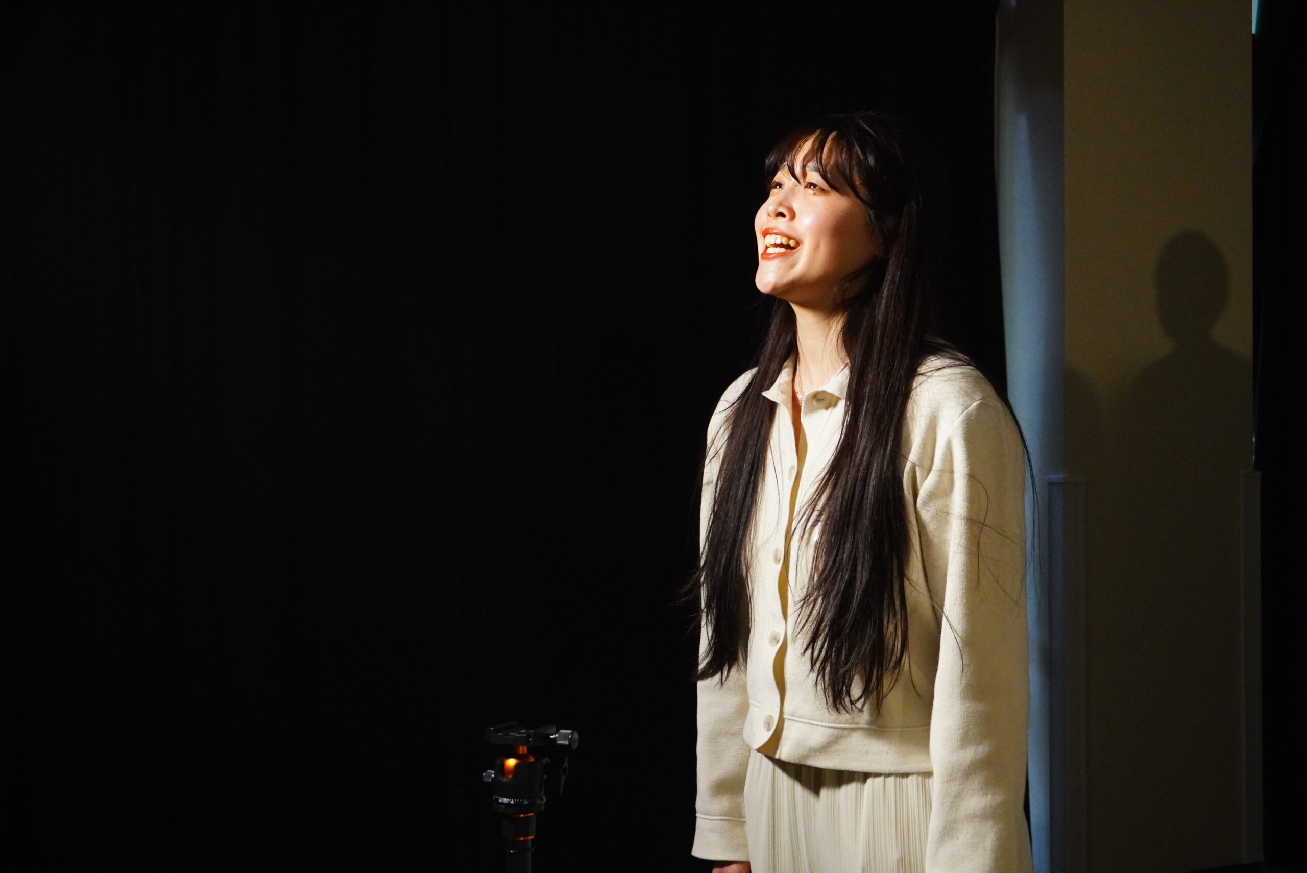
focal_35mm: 56
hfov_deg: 35.9
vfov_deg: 24.4
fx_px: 2016
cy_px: 436
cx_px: 654
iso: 4000
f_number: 5.6
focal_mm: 37
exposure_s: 1/60
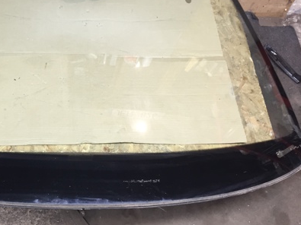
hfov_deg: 39.4
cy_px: 89
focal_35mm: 47
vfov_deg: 30.8
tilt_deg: -56.8
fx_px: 409
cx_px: 75
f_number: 2.2
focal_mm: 4.15
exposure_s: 1/33
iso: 100
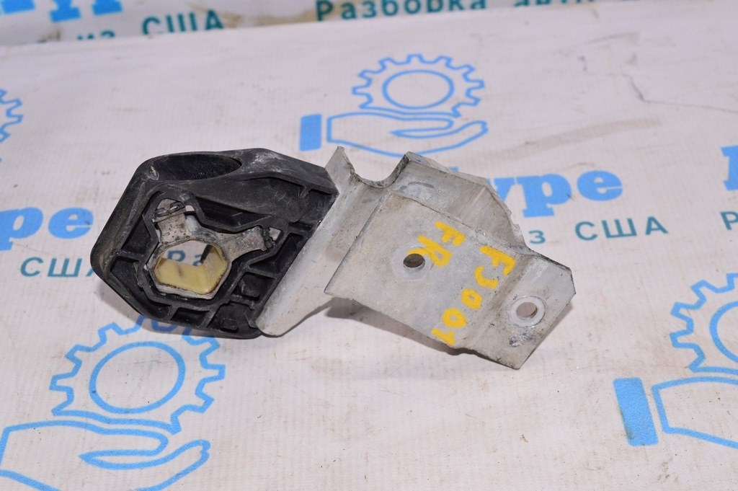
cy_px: 246
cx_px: 369
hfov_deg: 37.9
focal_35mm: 52
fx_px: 1075
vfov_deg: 25.7
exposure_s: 1/200
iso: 1600
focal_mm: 35
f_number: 8
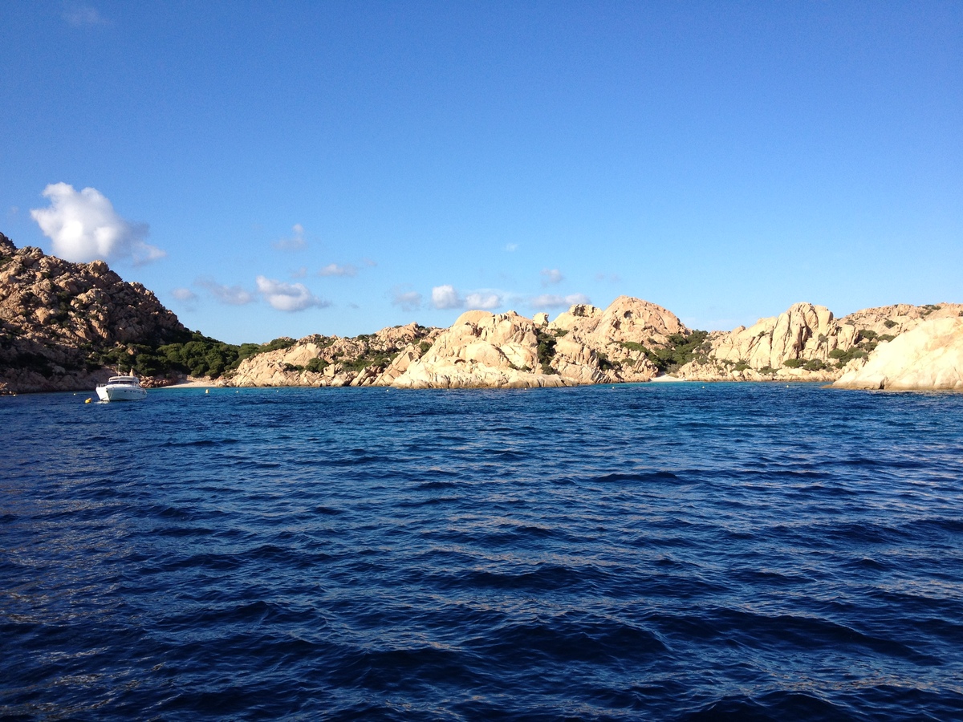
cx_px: 482
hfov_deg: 52.6
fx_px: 974
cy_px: 361
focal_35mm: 35
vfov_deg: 40.7
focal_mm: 4.28
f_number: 2.4
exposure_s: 1/1346
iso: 64
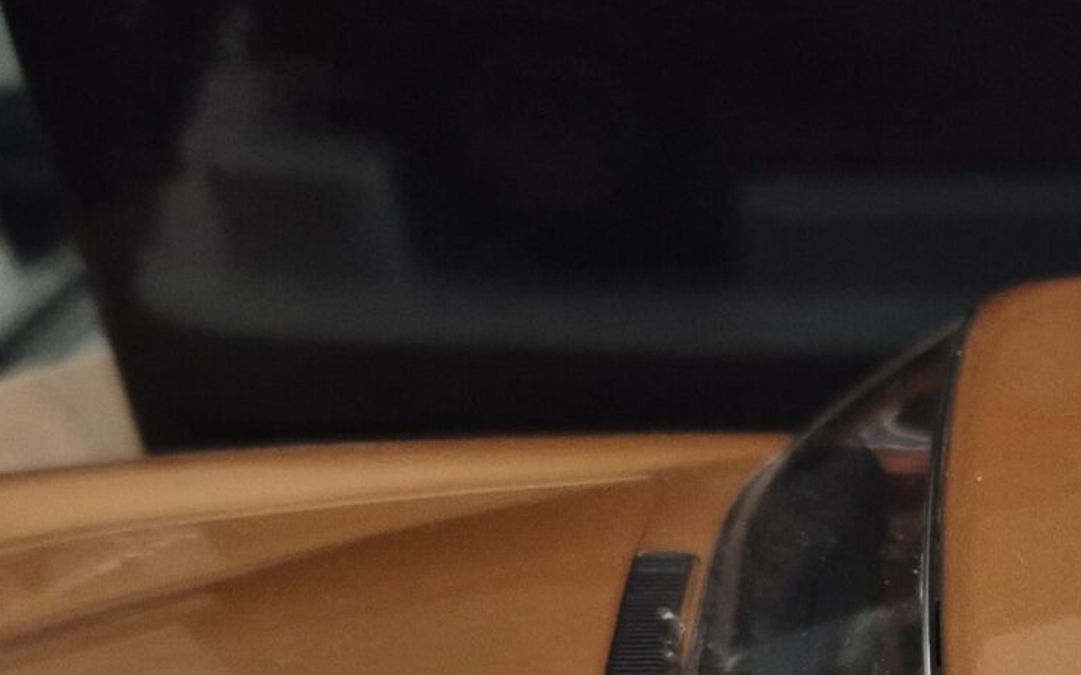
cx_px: 1285
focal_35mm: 84
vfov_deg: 14.7
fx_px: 2474
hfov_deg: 22.7
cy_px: 948
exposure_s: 1/100
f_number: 1.8
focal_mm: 5.4
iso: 250
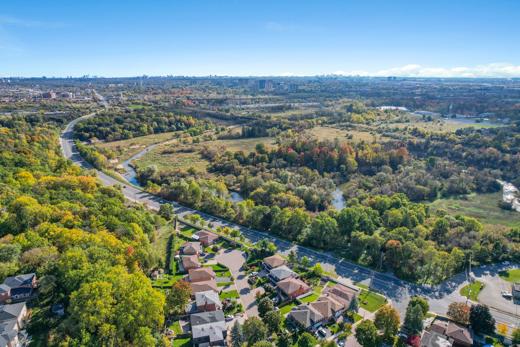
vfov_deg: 57.2
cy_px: 174
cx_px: 260
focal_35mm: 22
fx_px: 318
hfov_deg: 78.6
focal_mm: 8.38
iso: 100
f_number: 2.8
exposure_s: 1/2000
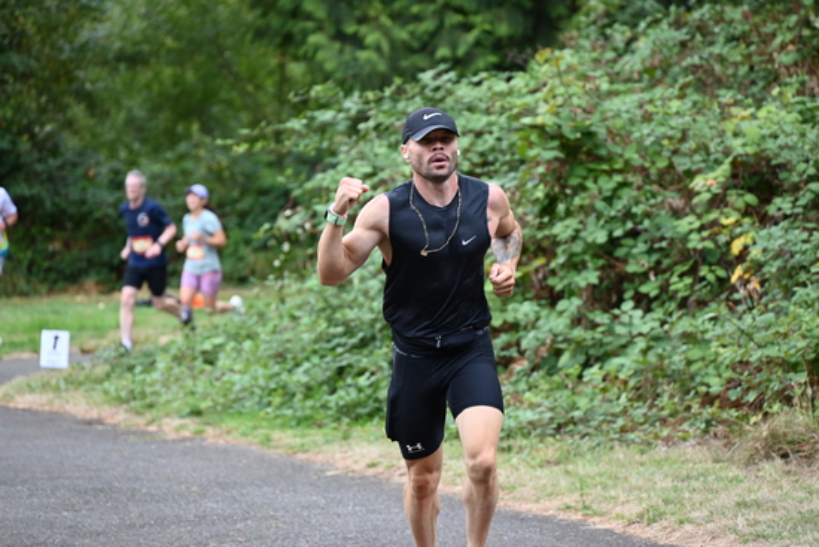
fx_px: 4551
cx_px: 410
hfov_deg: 10.3
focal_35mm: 200
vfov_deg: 6.9
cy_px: 274
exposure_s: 1/250
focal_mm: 200
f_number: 6.3
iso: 900
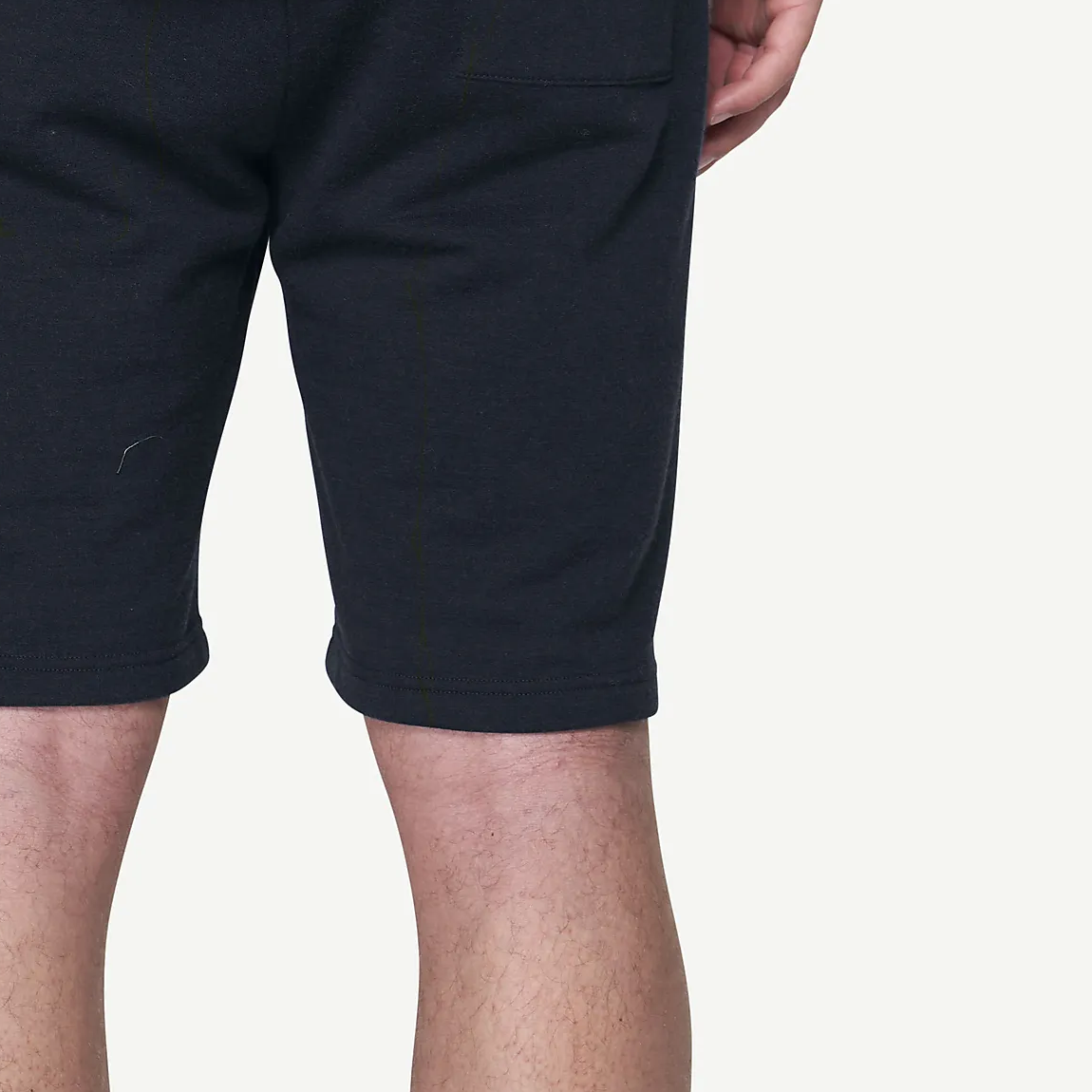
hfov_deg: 5.9
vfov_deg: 5.8
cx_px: 187
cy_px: -224
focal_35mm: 298
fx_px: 10636
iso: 100
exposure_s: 1/50
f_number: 5.6
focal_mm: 70
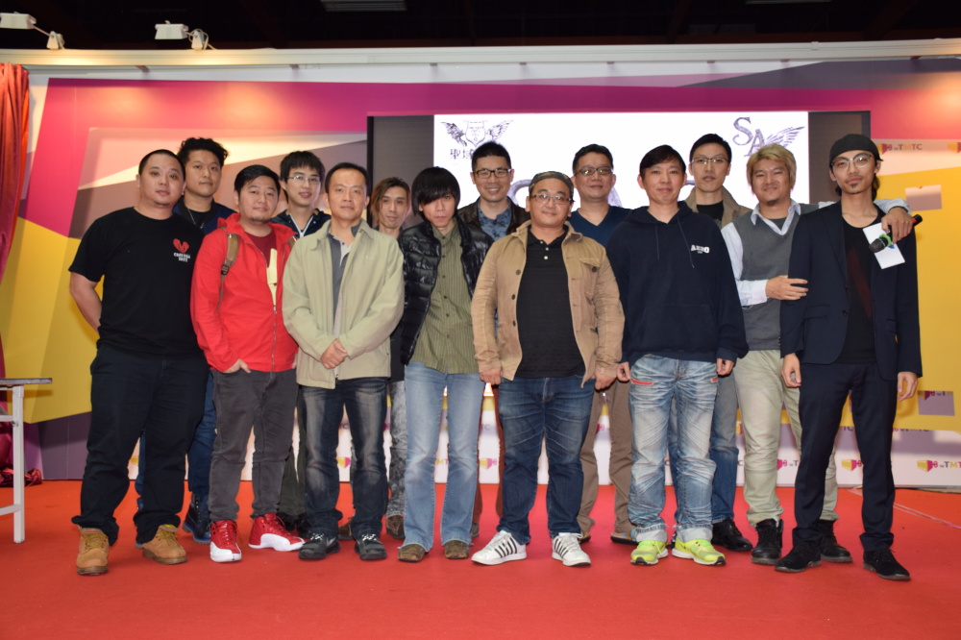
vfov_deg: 36.8
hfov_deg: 53.1
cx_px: 480
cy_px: 320
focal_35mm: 36
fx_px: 961
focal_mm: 24
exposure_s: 1/60
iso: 400
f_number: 5.6
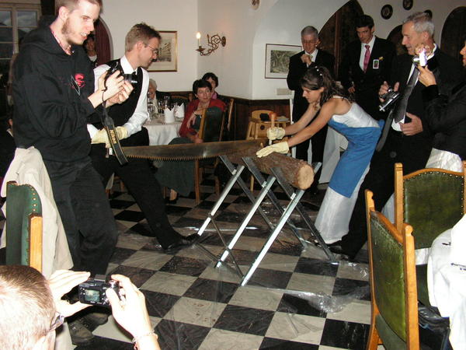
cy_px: 175
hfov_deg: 51.4
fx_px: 485
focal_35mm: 36
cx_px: 233
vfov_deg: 39.7
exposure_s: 1/40
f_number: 3.2
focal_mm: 6
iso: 160
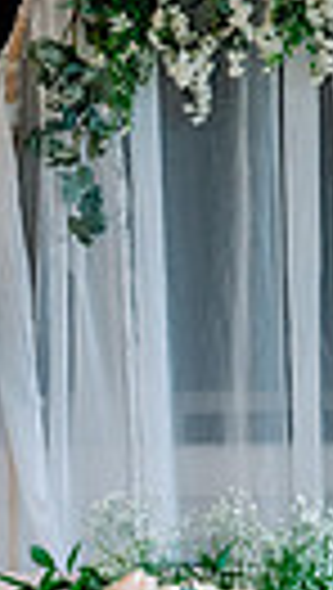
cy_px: 471
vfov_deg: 7.5
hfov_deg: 4.2
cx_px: 472
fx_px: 4491
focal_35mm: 287
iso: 640
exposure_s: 1/125
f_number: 2.8
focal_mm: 62
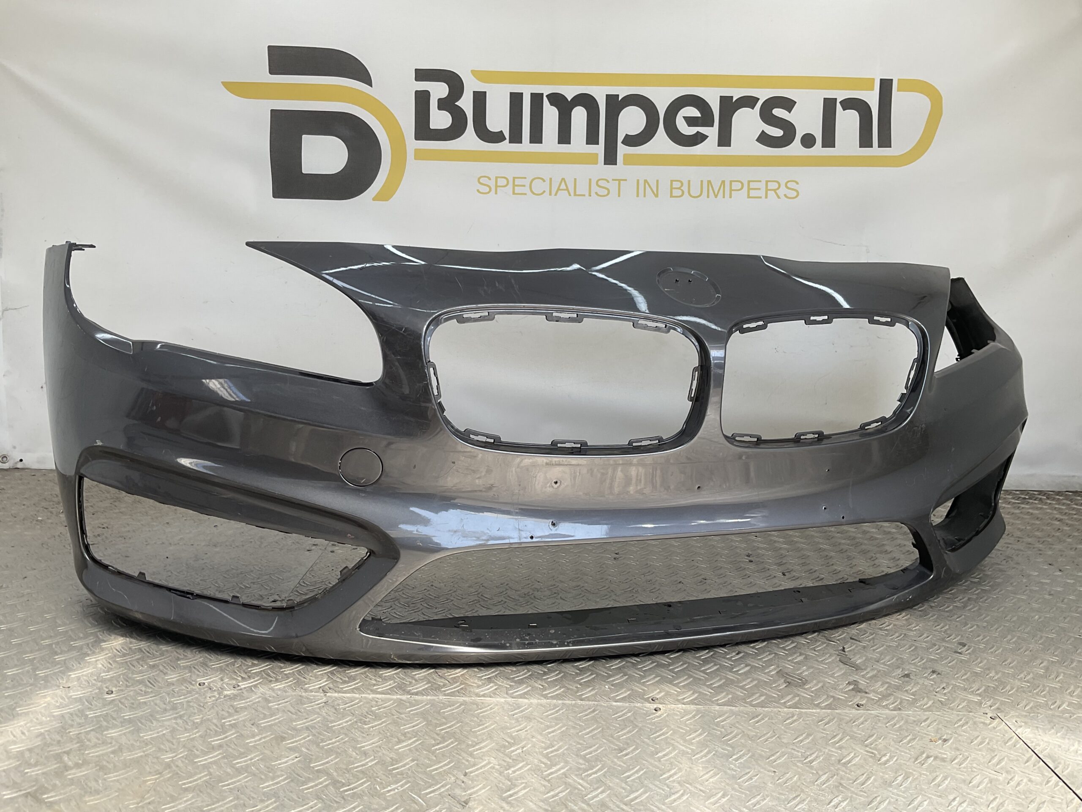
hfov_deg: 61.7
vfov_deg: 48.2
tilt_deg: -10.7
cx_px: 541
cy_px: 406
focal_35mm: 29
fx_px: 906
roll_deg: -1.2
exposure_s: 1/287
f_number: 1.8
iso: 16
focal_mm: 3
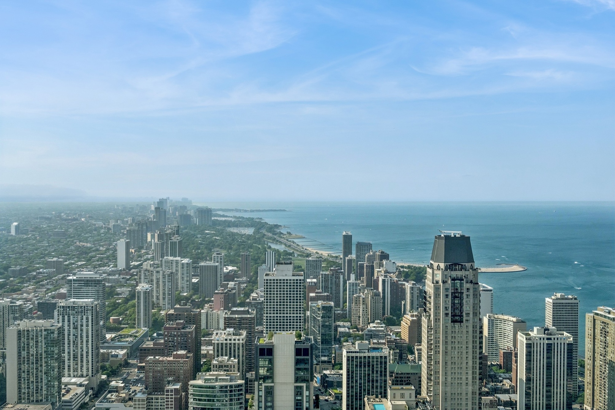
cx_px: 308
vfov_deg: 36.9
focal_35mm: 36
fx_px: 615
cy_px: 205
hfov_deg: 53.1
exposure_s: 1/1250
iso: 320
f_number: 8
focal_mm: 24
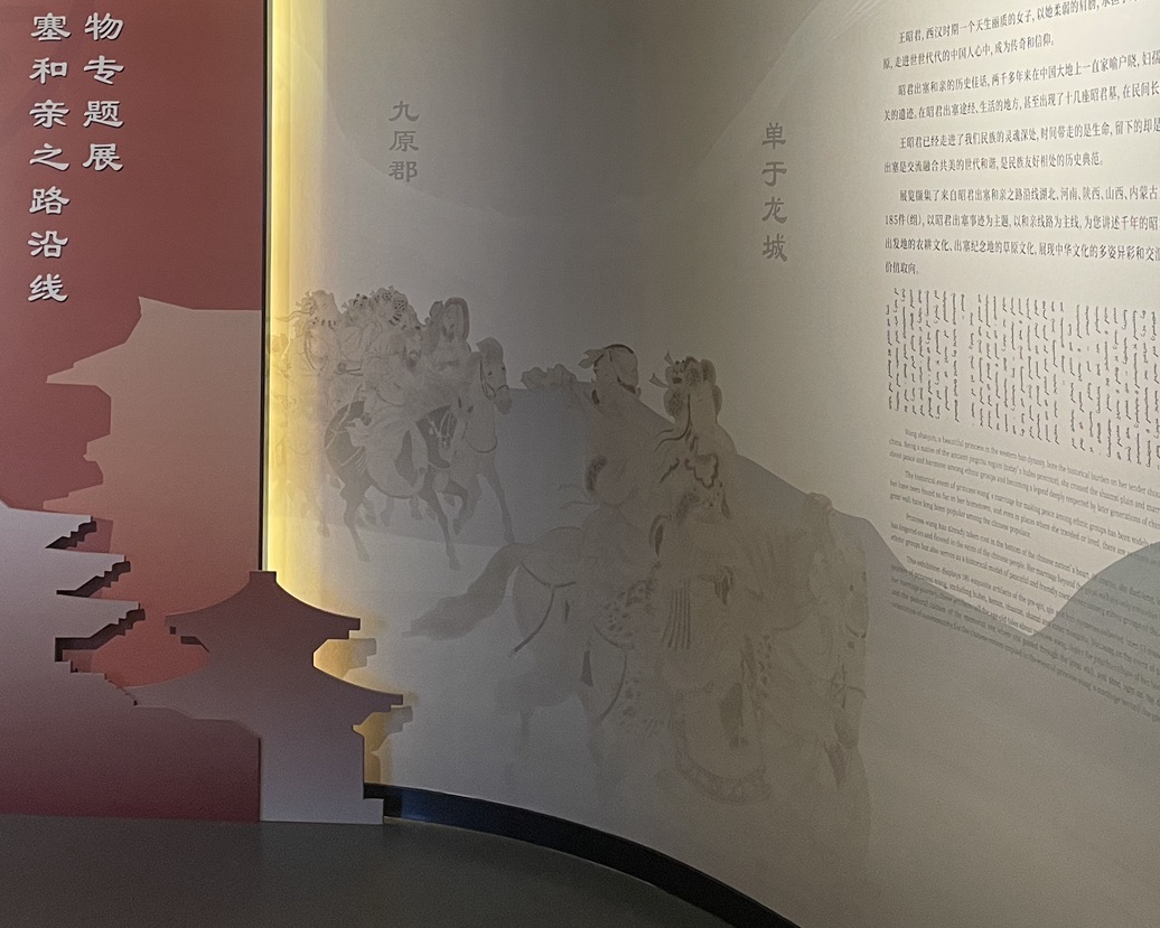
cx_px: 608
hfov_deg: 38.0
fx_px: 1682
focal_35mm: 49
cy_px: 158
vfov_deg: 30.0
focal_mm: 4.2
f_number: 1.6
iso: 125
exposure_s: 1/51
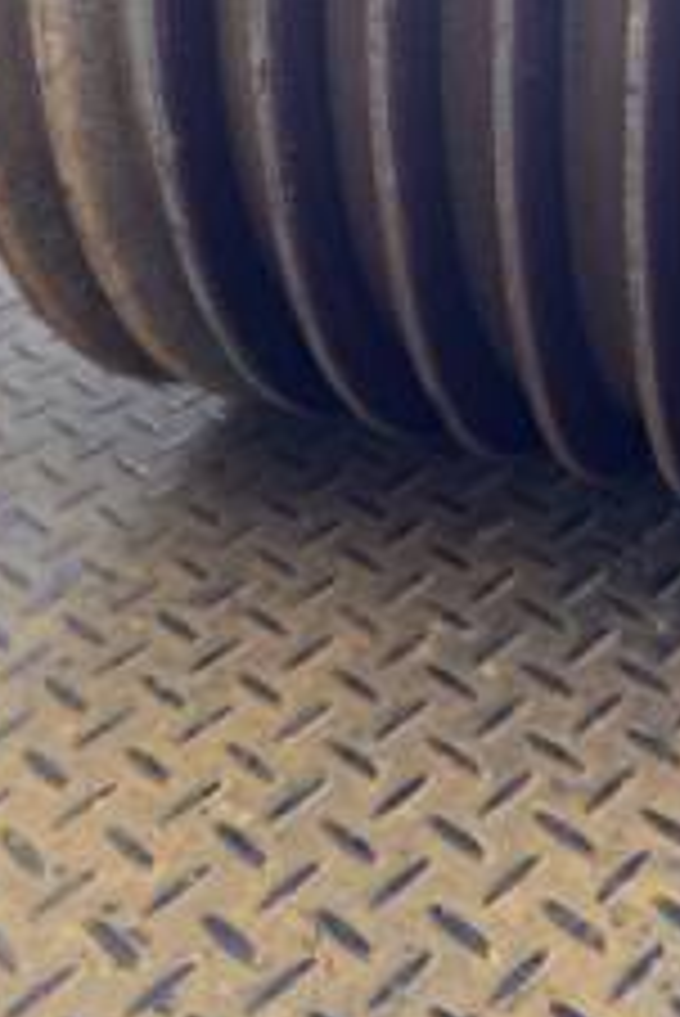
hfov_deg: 25.4
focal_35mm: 53
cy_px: -14
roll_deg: +1.2
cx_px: 459
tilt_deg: -18.3
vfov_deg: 34.0
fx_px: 1499
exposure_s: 1/121
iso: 80
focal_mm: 6.76
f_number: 1.78
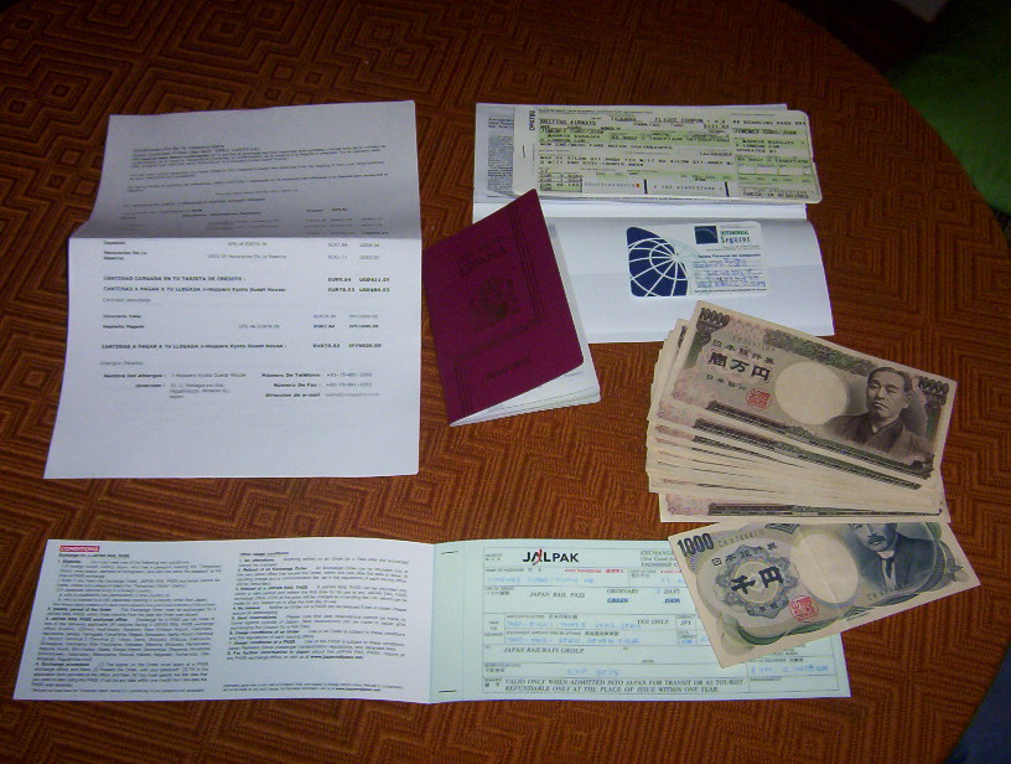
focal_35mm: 36
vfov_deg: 39.8
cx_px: 506
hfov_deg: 51.2
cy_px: 382
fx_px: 1054
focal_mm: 5.54
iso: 140
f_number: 2.76
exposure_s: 1/30
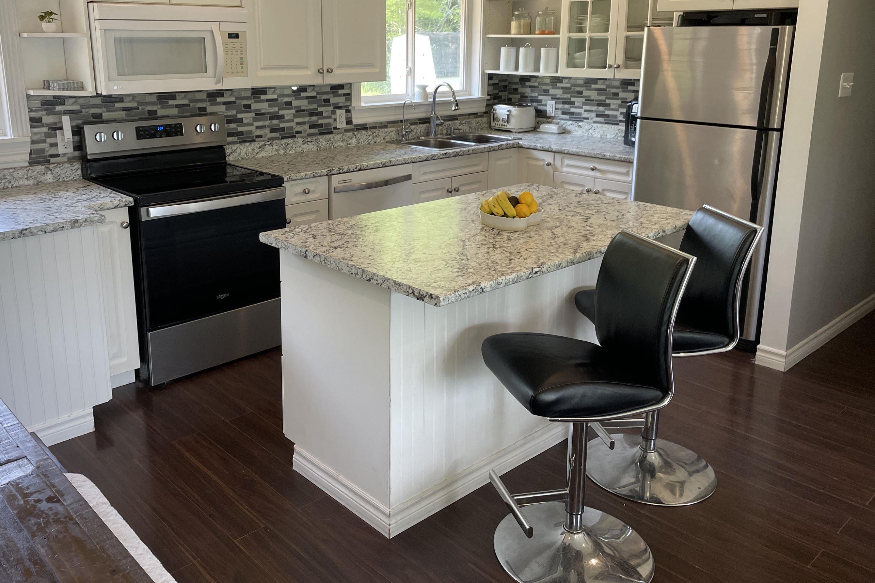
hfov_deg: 60.1
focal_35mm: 31
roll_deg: +0.6
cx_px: 386
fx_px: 753
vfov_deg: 42.0
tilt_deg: -13.0
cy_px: 215
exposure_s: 1/120
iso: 100
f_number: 1.6
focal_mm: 4.2
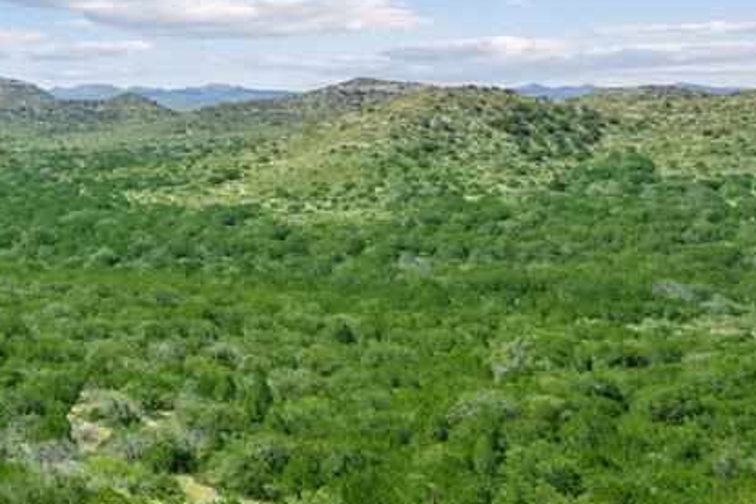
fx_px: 1475
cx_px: -47
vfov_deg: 19.2
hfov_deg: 26.7
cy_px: 89
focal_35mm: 70
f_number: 11
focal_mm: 28.5
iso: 80
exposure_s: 1/125
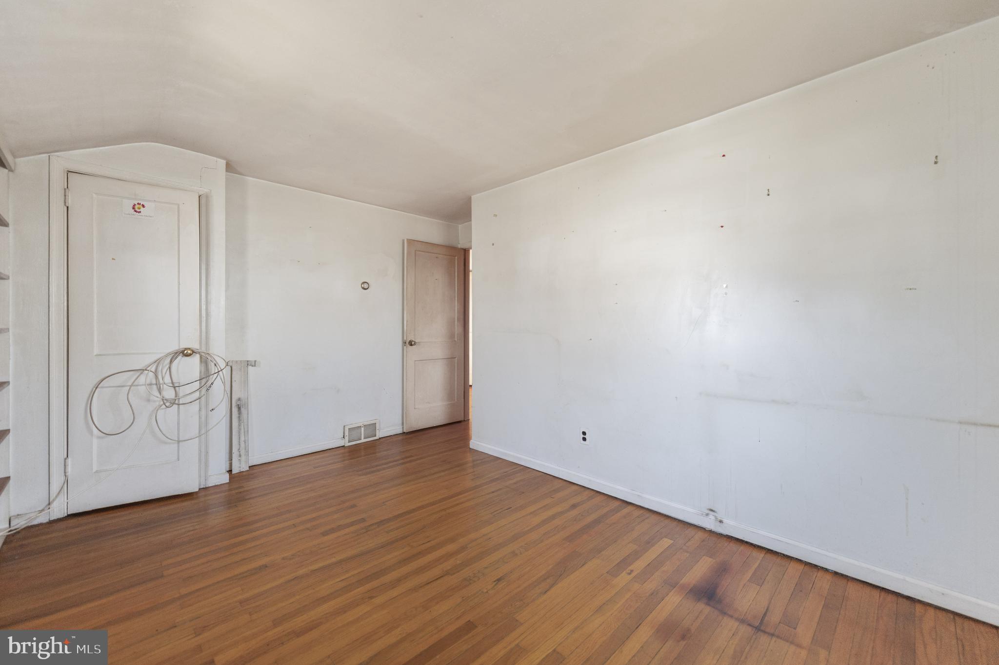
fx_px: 388
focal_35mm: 14
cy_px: 332
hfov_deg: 104.3
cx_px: 500
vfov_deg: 81.1
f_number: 2.8
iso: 800
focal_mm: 14
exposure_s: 1/125
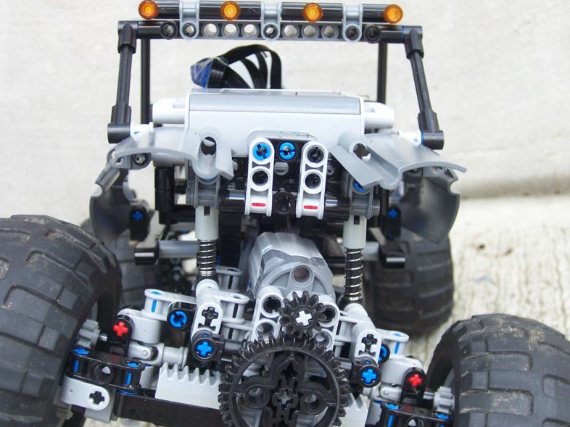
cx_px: 281
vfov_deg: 25.6
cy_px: 212
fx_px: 938
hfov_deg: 33.8
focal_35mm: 57
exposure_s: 1/50
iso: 80
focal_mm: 9.6
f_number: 3.6
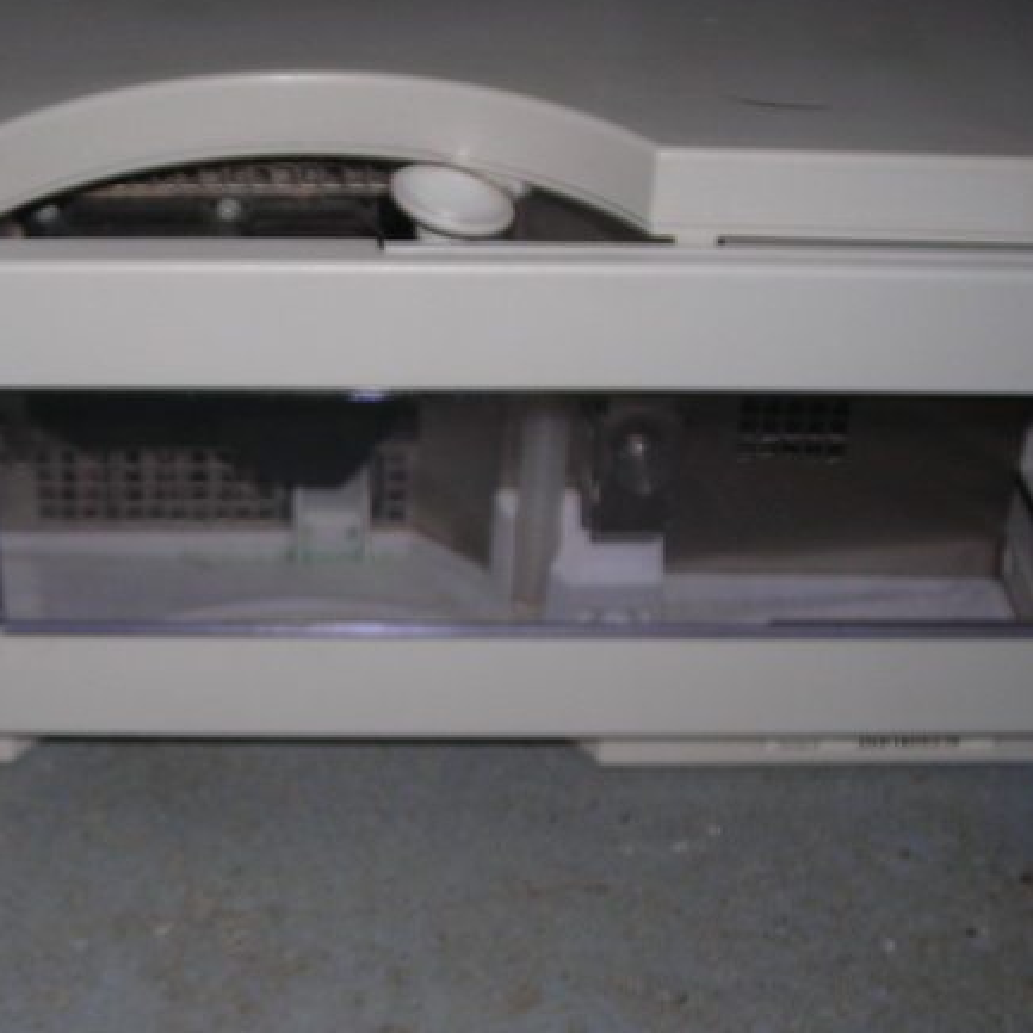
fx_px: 2262
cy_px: 584
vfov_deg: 25.7
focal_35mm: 67
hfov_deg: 25.5
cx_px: 298
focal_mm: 6.8
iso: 50
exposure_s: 1/60.1
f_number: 6.6
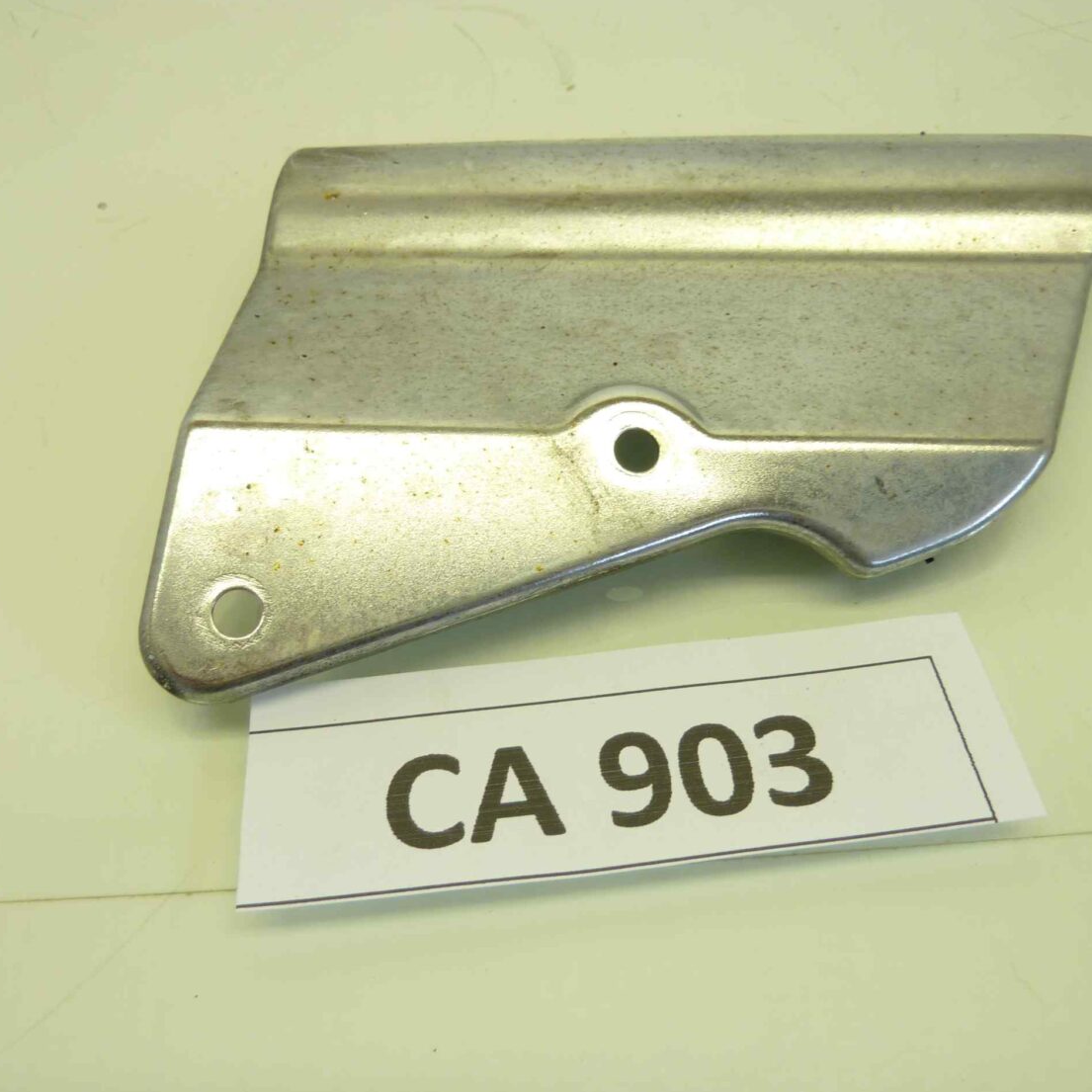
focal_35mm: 30
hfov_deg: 54.0
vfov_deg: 54.0
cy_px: 540
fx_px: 1071
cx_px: 554
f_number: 3.3
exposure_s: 1/50
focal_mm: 4.1
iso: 80
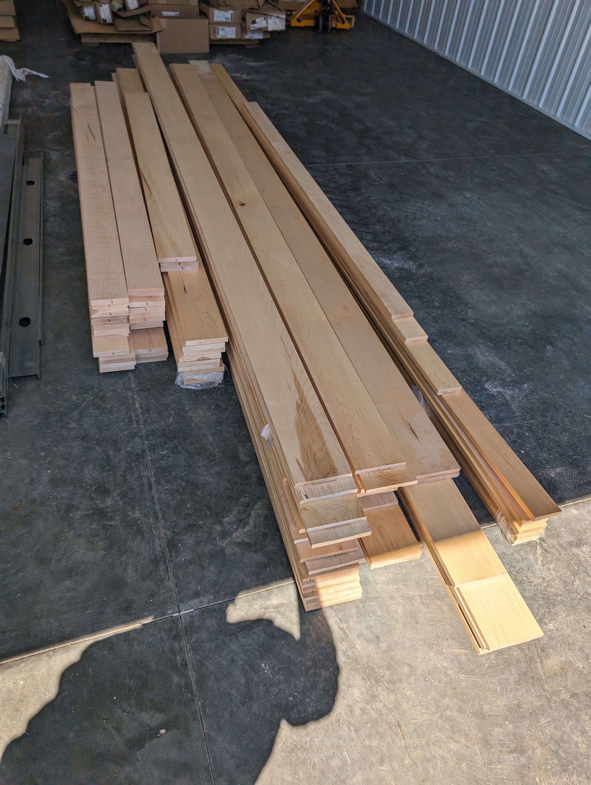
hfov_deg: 56.9
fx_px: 545
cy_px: 392
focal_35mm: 24
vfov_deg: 71.5
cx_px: 296
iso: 17
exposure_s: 1/778
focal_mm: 6.9
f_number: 1.68
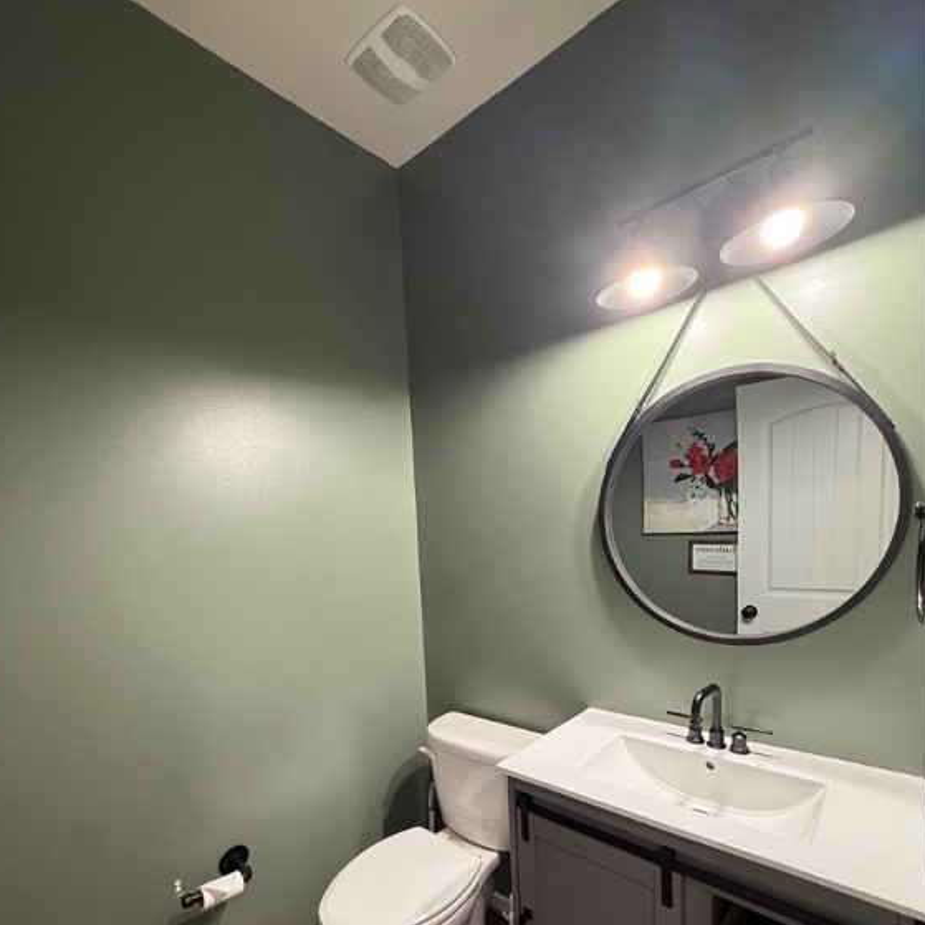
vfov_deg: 82.3
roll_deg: +2.1
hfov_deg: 84.0
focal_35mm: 17
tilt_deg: -5.8
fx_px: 514
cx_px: 455
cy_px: 581
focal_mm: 2.22
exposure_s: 1/60
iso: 200
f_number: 2.2
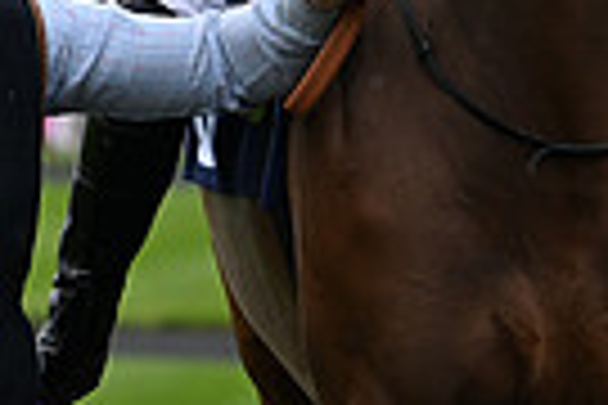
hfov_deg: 2.4
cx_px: 513
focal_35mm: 857
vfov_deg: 1.6
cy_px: -407
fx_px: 14473
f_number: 5
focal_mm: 200
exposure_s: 1/2500
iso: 1000
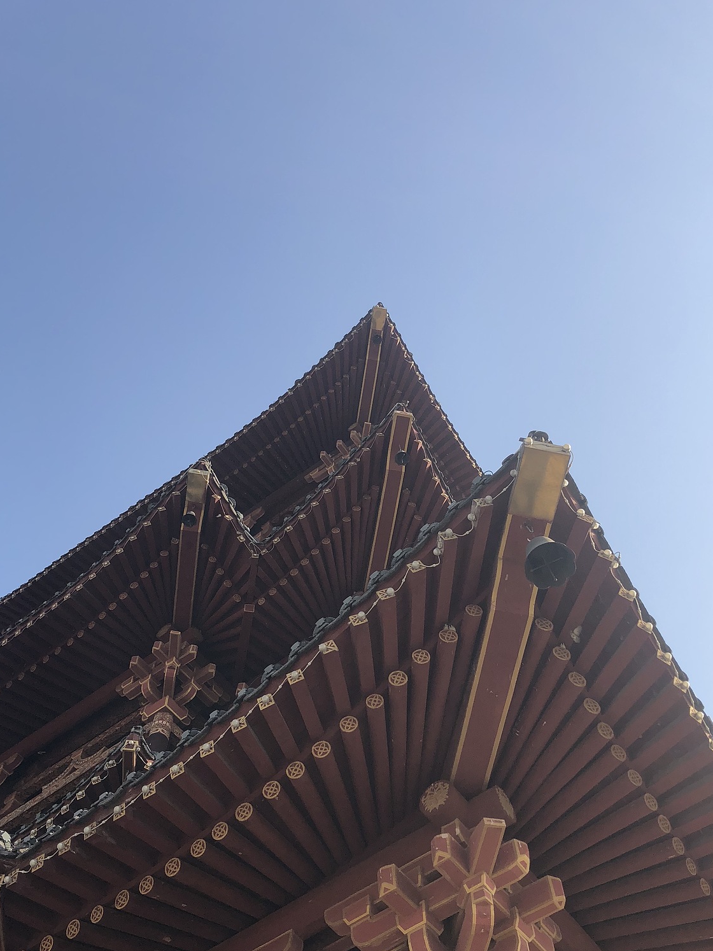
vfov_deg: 56.6
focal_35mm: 32
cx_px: 392
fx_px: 879
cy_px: 541
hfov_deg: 44.1
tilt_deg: +63.9
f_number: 1.8
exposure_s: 1/1066
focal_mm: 3.99
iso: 20
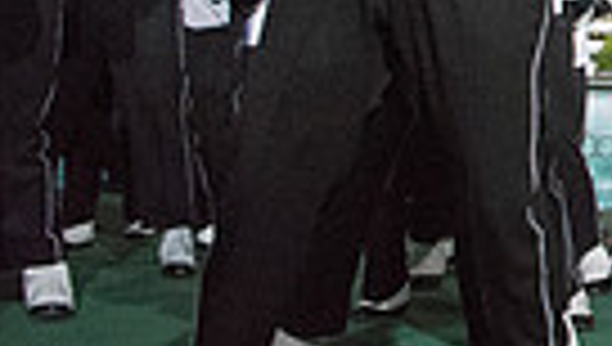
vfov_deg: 10.9
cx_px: 1292
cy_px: -186
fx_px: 1739
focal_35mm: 107
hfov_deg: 15.3
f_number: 2.8
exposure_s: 1/3200
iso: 8000
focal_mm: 24
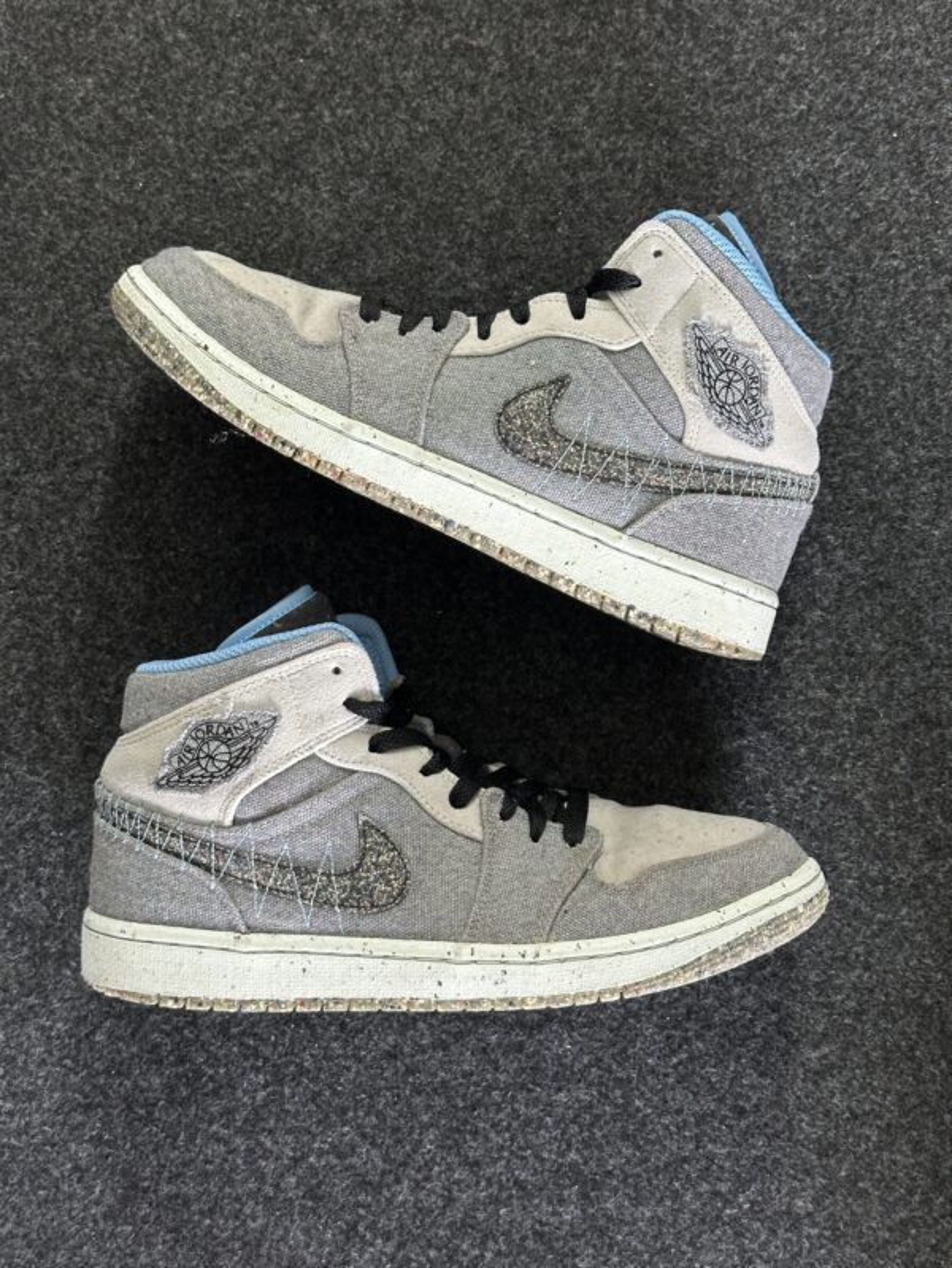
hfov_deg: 30.3
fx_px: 1759
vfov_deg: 39.6
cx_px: 476
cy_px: 634
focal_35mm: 48
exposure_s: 1/50
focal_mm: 6.86
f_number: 1.78
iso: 200
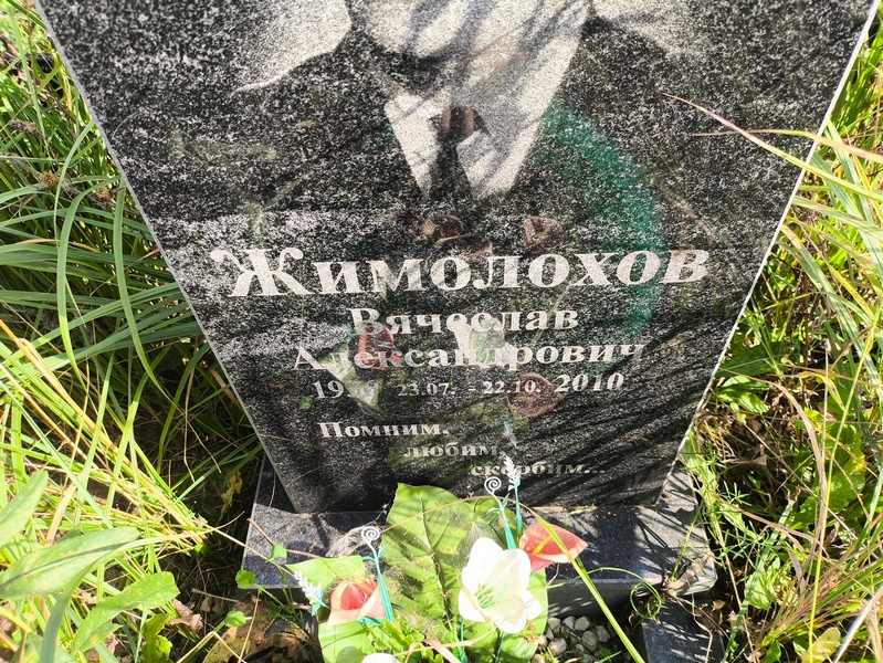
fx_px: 638
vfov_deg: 54.9
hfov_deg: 69.4
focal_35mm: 25
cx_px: 442
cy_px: 332
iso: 50
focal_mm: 4.71
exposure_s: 1/356
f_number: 1.7
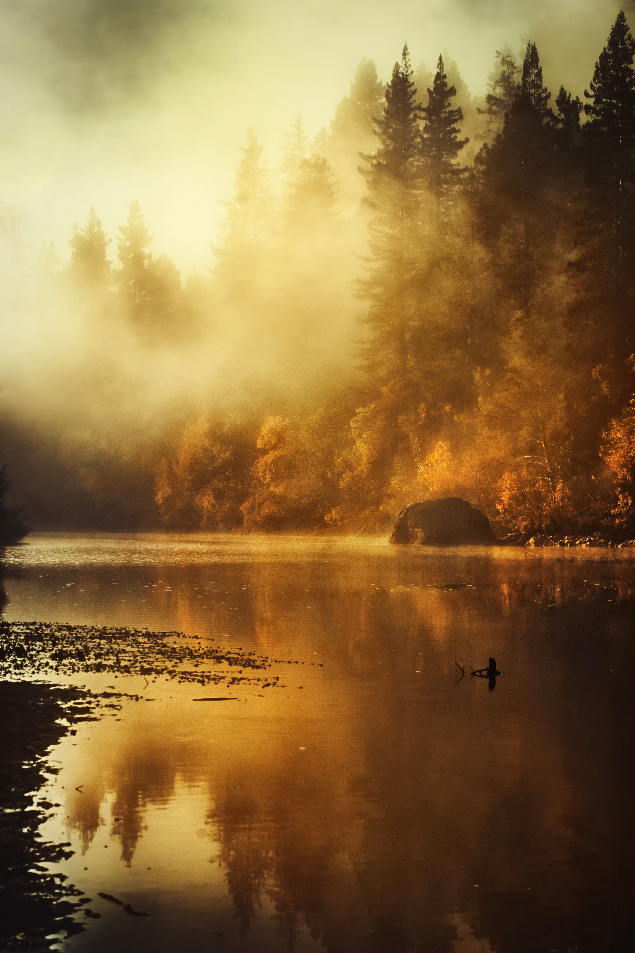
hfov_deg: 19.5
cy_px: 476
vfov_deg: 28.8
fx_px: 1852
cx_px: 318
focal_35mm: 70
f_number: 9
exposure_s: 1/400
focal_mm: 70
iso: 80
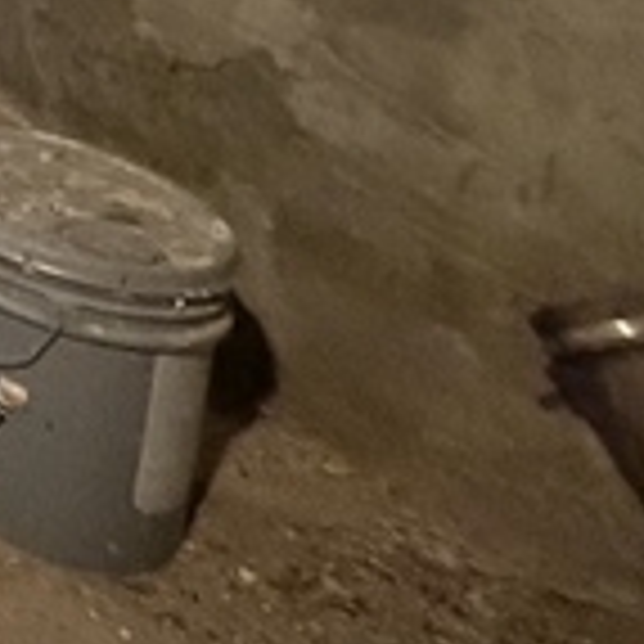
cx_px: -1144
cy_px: -477
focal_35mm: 69
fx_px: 1452
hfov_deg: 12.7
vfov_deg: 19.5
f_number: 2.2
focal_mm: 2.22
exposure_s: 1/30
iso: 1250
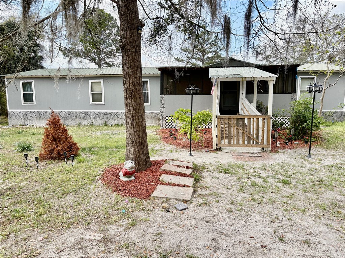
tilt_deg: -7.8
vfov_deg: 53.1
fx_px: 259
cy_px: 129
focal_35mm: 26
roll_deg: +0.4
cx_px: 172
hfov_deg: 67.3
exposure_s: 1/1848
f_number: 1.6
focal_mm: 5.96
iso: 64
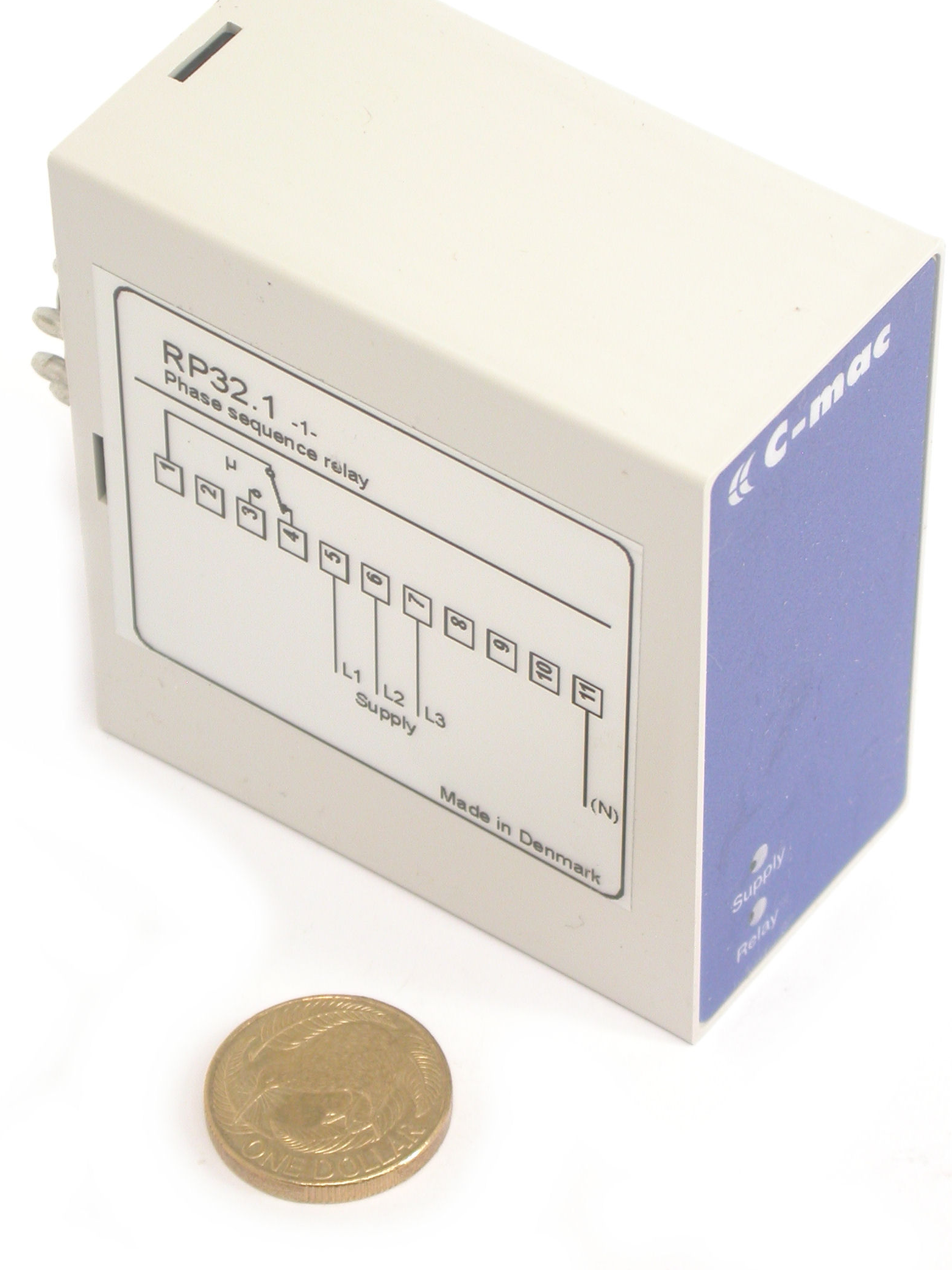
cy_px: 588
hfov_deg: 8.8
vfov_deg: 11.8
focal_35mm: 168
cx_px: 449
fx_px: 6161
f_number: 5.1
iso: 100
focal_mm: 32
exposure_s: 1/33.5
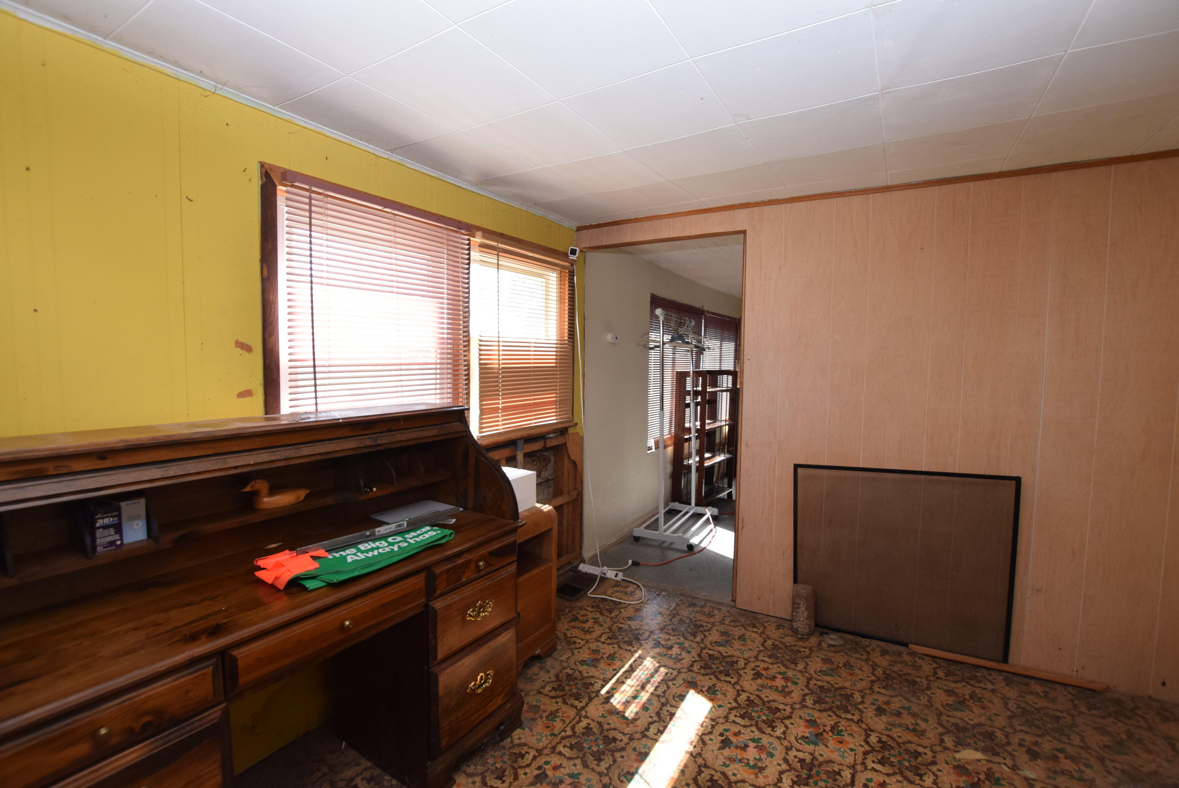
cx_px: 590
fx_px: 492
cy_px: 394
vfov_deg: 77.4
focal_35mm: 15
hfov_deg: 100.3
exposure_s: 1/125
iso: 800
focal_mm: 10
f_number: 5.6
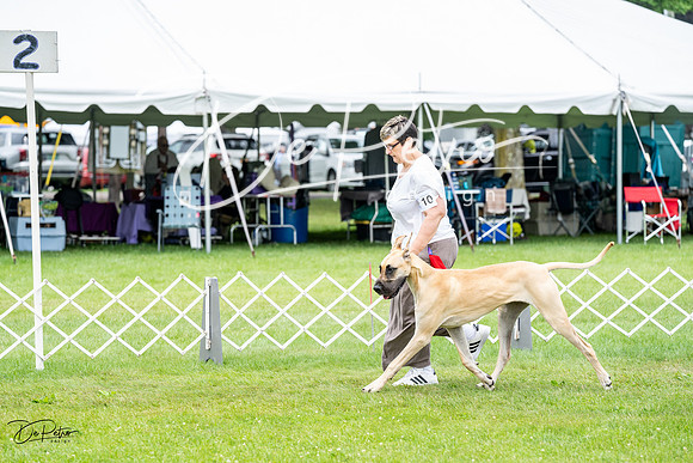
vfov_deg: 9.4
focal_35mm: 146
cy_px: 232
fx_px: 2811
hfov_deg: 14.1
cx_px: 346
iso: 400
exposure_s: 1/1000
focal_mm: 146
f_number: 4.5
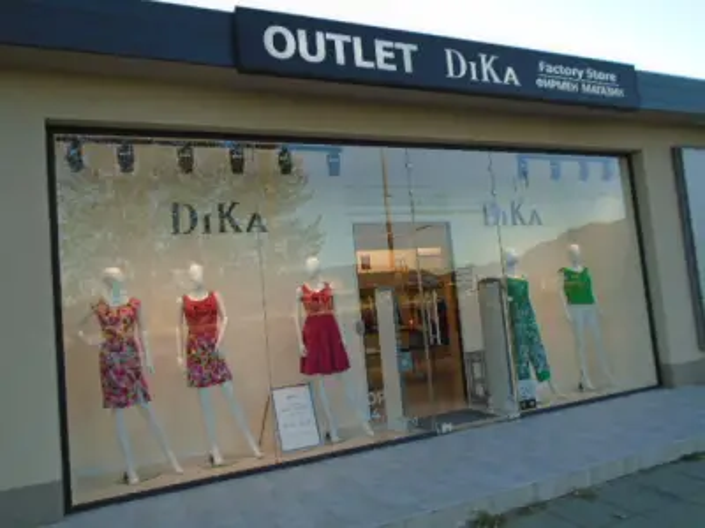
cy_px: 264
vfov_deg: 53.1
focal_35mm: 26
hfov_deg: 67.3
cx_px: 352
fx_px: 530
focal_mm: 4.6
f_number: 3.2
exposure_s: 1/200
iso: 100
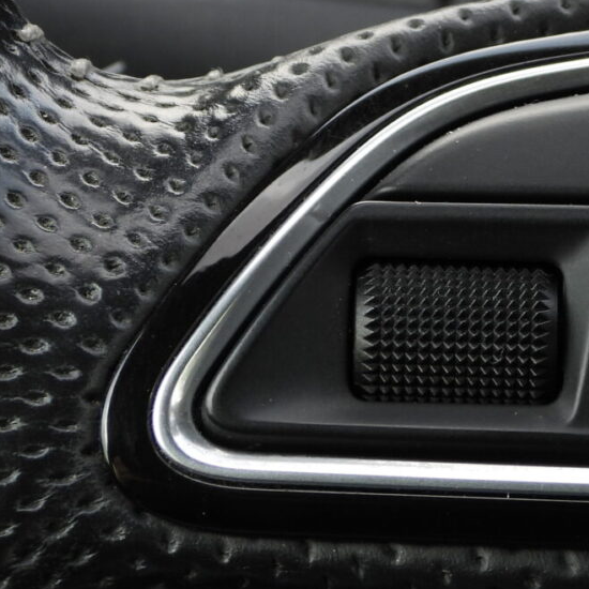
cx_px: 615
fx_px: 3715
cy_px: 262
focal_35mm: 193
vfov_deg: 9.1
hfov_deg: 9.0
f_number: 3.5
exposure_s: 1/100
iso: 100
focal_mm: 13.5
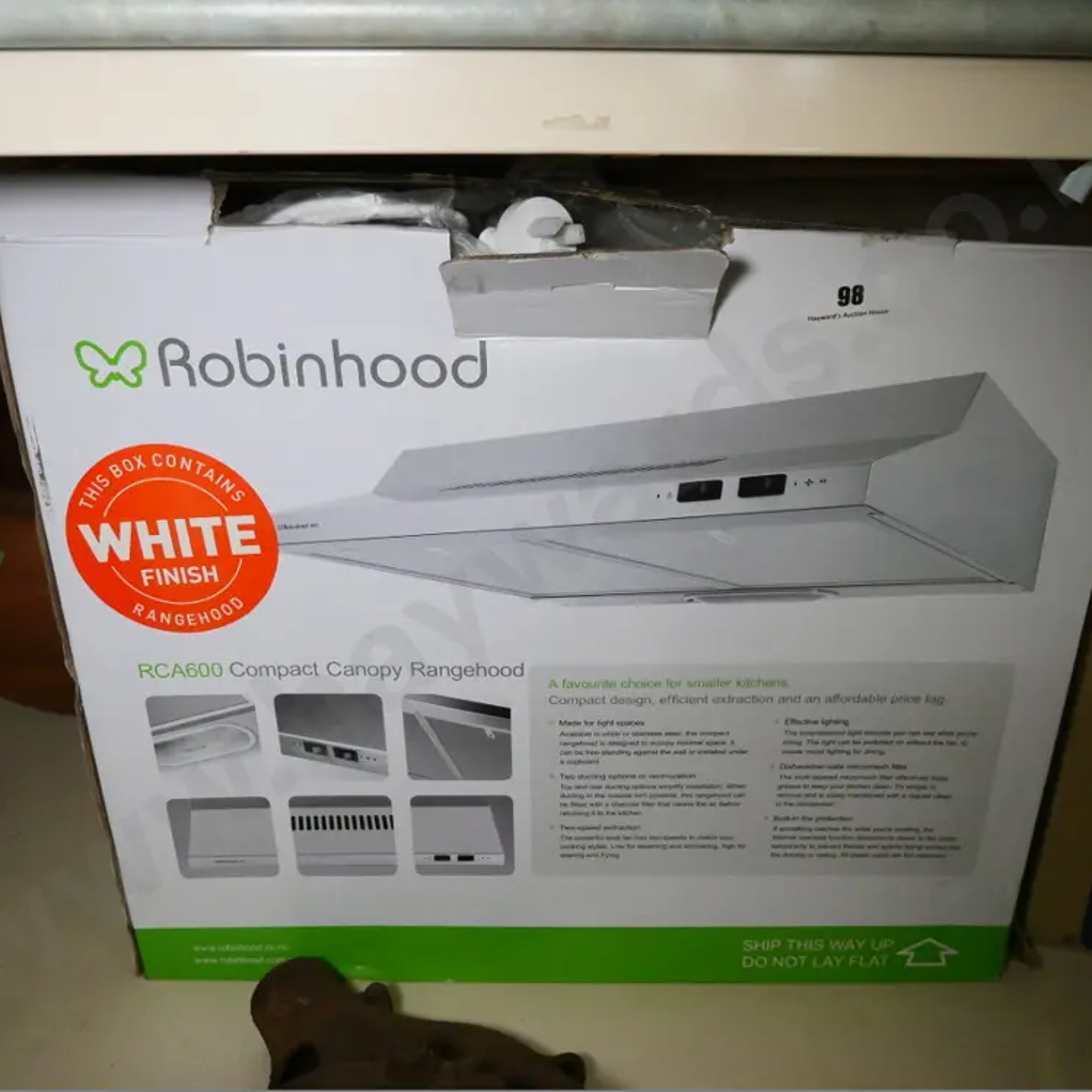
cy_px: 535
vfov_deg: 55.6
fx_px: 1035
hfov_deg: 55.6
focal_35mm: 29
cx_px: 563
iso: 3200
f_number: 3.5
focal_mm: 12
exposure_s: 1/1000
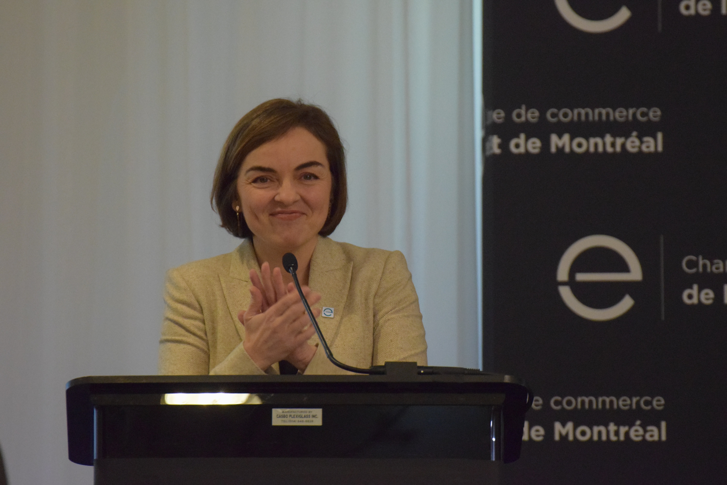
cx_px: 364
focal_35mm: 375
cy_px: 242
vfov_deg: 3.7
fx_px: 7572
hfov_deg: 5.5
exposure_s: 1/100
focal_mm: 250
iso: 6400
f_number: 5.6
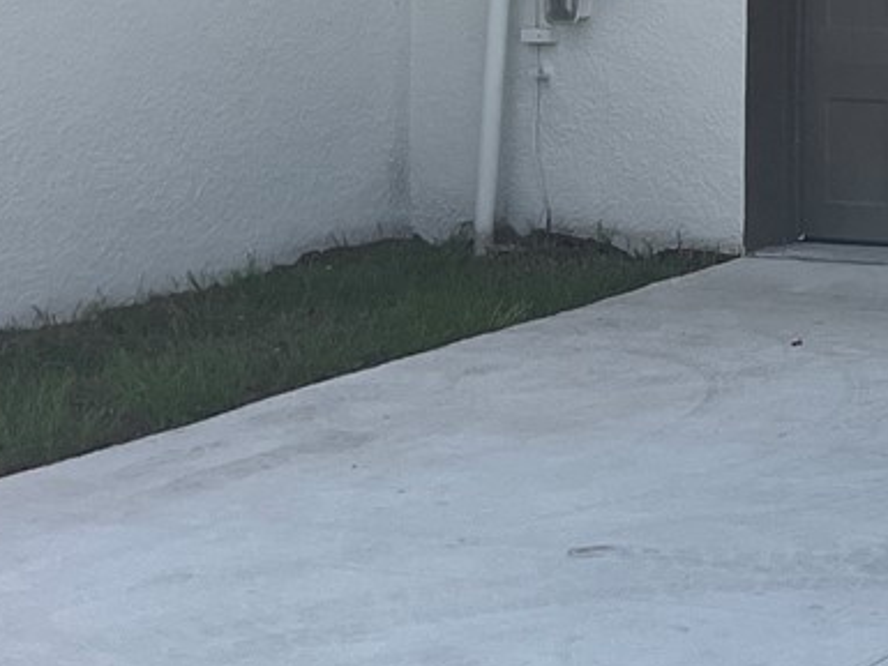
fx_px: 2771
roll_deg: +0.1
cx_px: 1552
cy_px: -334
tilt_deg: +1.3
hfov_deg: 15.8
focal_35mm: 108
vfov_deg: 13.0
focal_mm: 5.1
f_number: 1.6
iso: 50
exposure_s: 1/4484
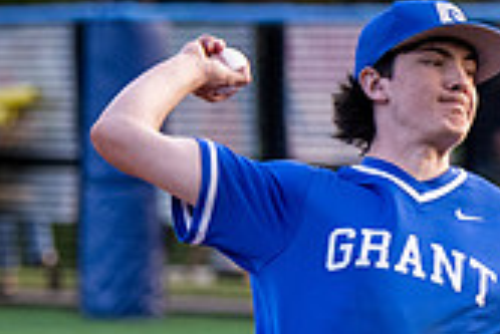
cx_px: 235
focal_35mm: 907
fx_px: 12608
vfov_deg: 1.5
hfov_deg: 2.3
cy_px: 399
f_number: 5.3
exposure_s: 1/1000
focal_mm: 210
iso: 1800
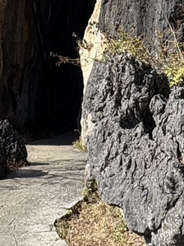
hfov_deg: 19.6
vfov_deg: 23.1
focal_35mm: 75
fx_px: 532
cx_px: 114
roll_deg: +0.5
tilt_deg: +11.4
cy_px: -73
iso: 40
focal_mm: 2.22
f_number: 2.2
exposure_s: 1/787
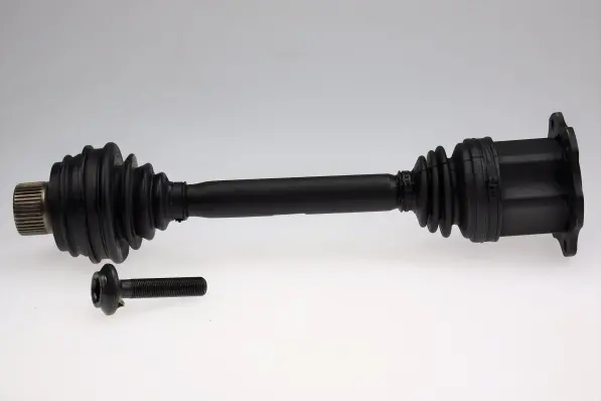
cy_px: 200
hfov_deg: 37.9
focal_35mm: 52
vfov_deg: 25.8
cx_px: 300
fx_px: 876
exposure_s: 1/200
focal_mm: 35
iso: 100
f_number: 7.1
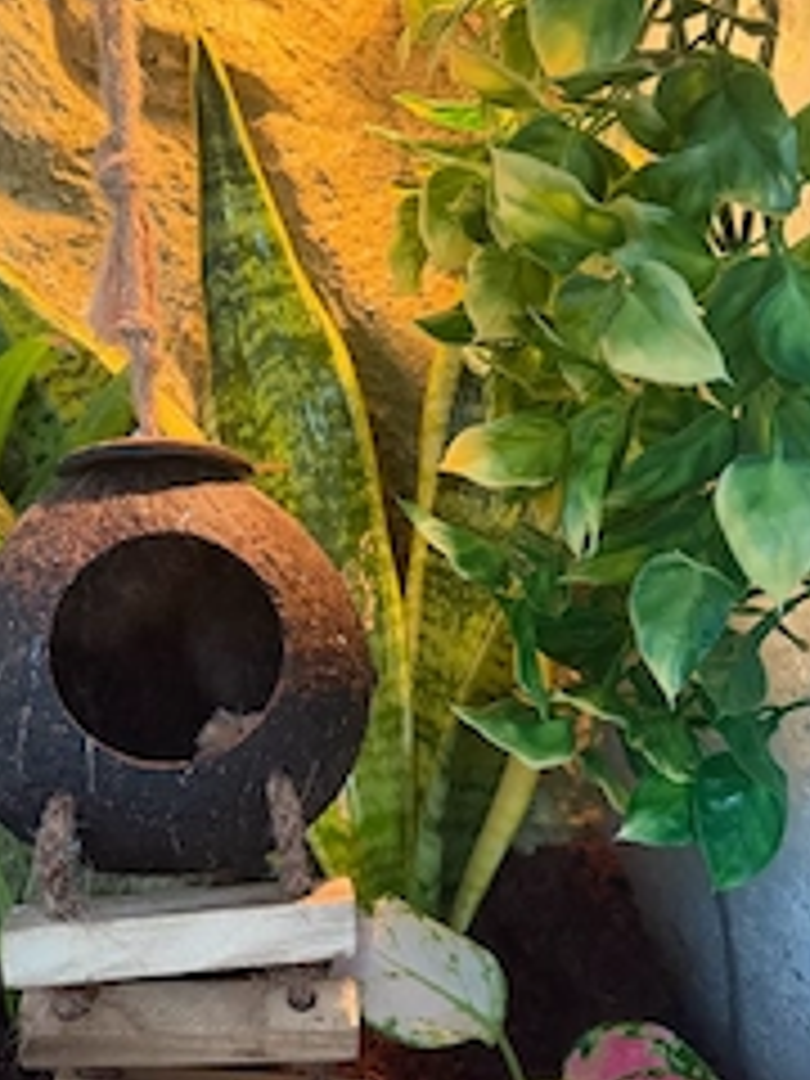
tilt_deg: -12.3
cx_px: 328
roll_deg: +2.5
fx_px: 1248
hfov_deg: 35.8
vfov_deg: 46.8
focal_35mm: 40
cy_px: 544
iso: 800
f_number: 1.78
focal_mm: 6.76
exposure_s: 1/50
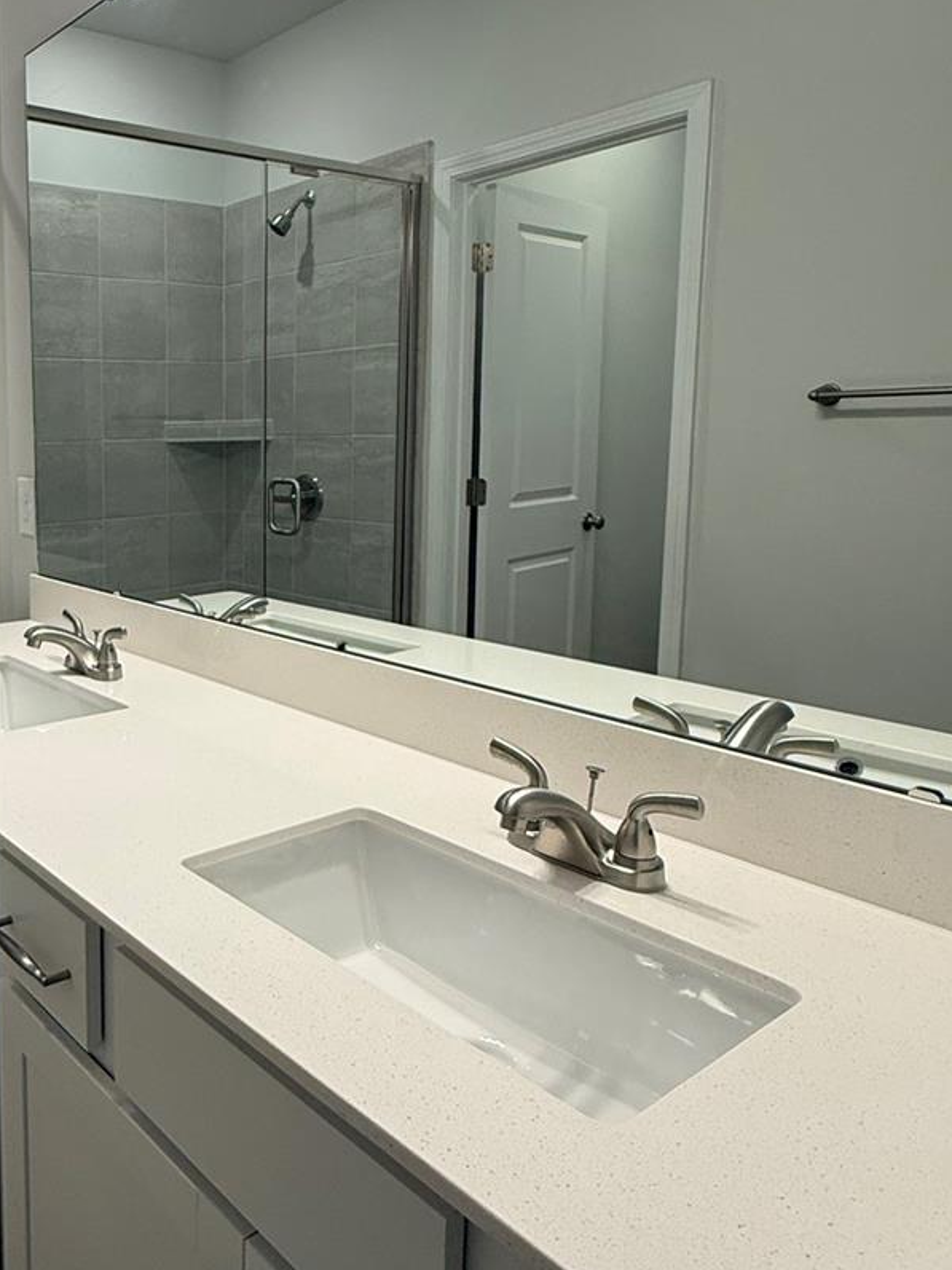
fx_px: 990
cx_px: 139
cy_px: 568
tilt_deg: -5.8
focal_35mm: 27
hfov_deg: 47.4
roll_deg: +0.2
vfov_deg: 65.2
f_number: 2.2
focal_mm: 2.22
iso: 160
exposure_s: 1/120
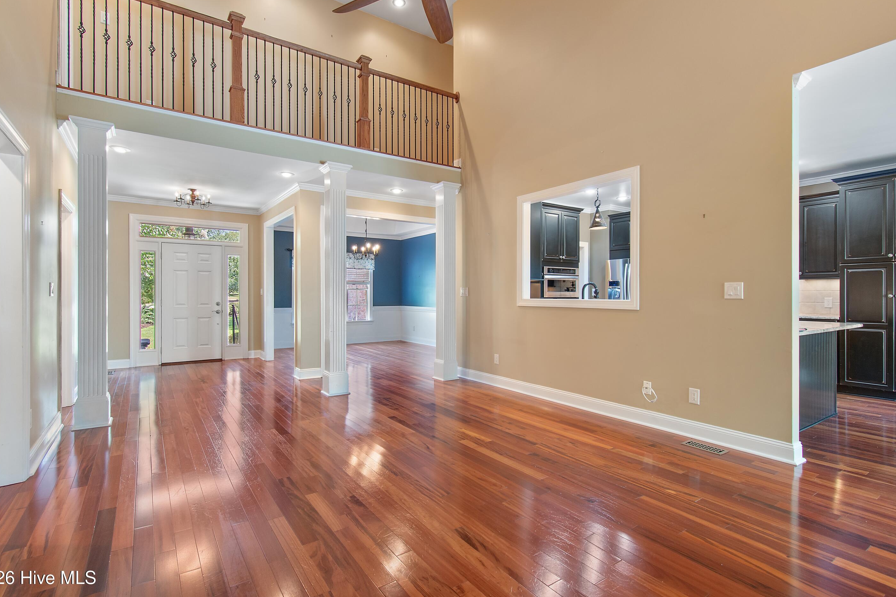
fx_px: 398
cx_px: 438
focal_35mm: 16
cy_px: 288
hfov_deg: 96.7
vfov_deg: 73.7
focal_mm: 10
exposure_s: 1/6
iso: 100
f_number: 4.5
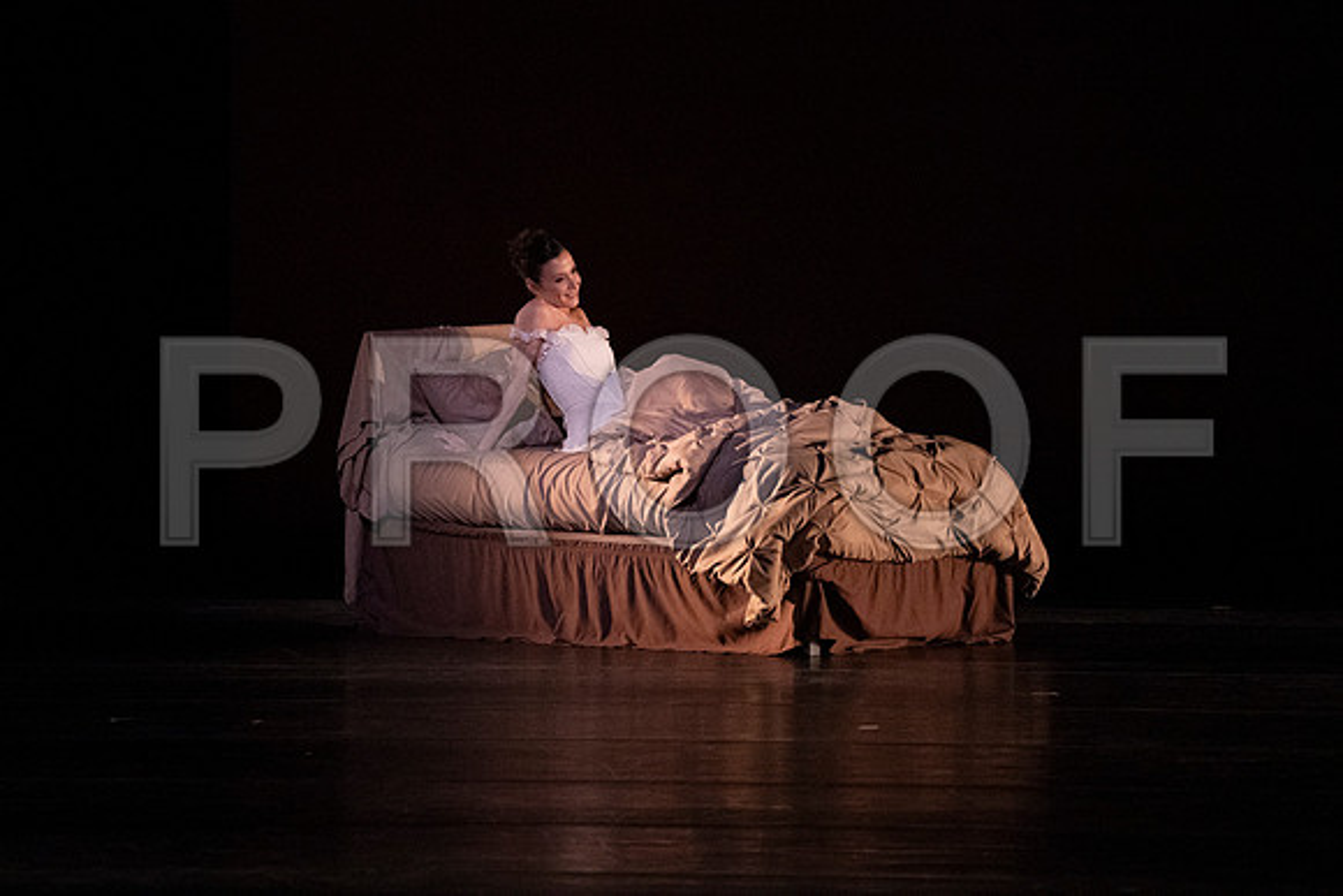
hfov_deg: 5.5
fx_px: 13918
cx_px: 672
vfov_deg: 3.7
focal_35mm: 373
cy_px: 448
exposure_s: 1/400
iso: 20000
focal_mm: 373
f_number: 5.6
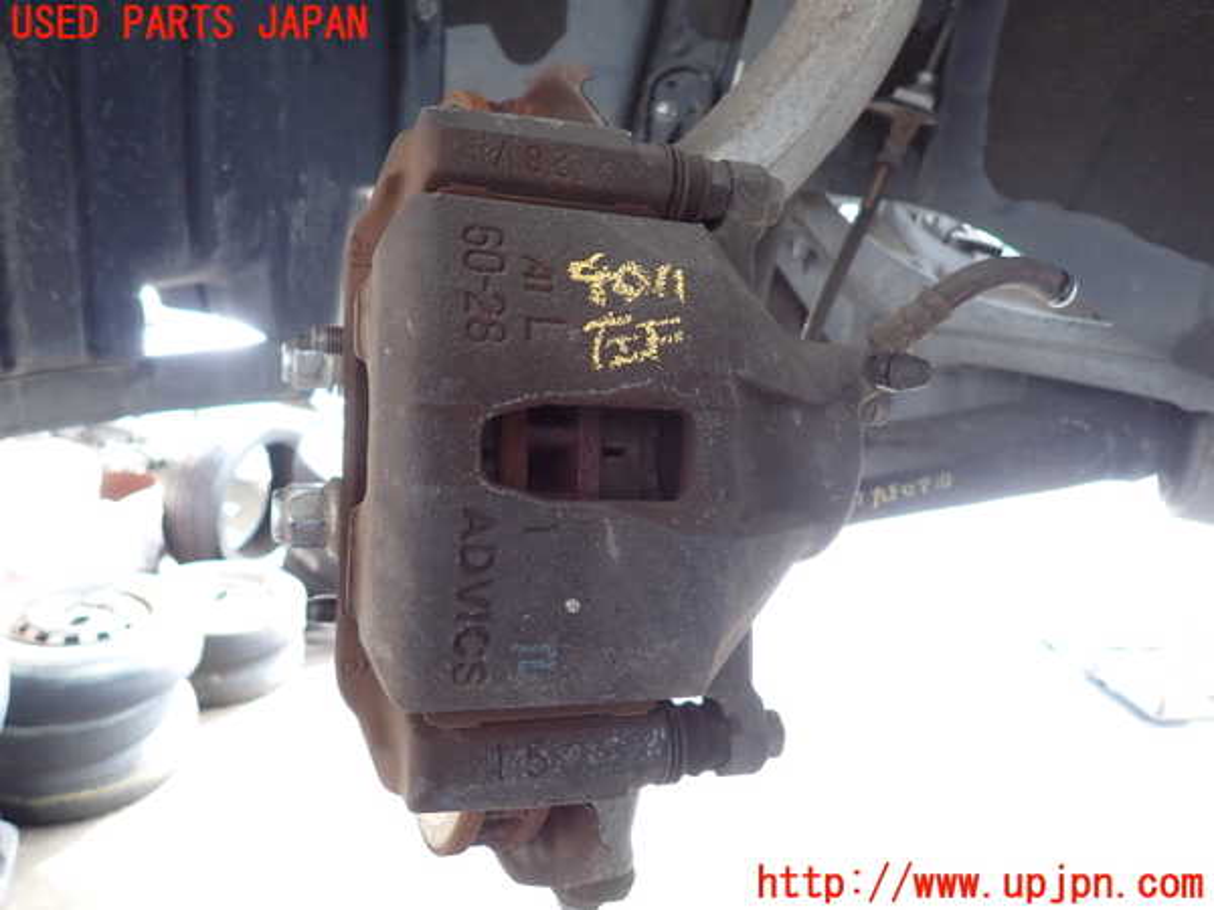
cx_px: 607
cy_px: 455
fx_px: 877
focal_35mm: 25
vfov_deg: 54.9
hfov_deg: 69.4
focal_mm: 4.5
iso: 200
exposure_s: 1/60
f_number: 2
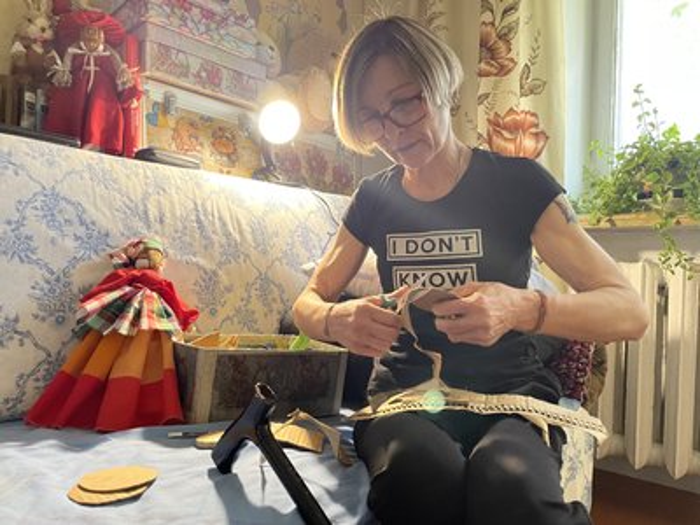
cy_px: 262
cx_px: 350
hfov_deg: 67.3
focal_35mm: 26
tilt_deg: +0.5
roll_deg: -1.6
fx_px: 526
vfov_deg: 53.1
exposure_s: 1/60
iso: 250
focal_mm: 4.2
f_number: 1.6
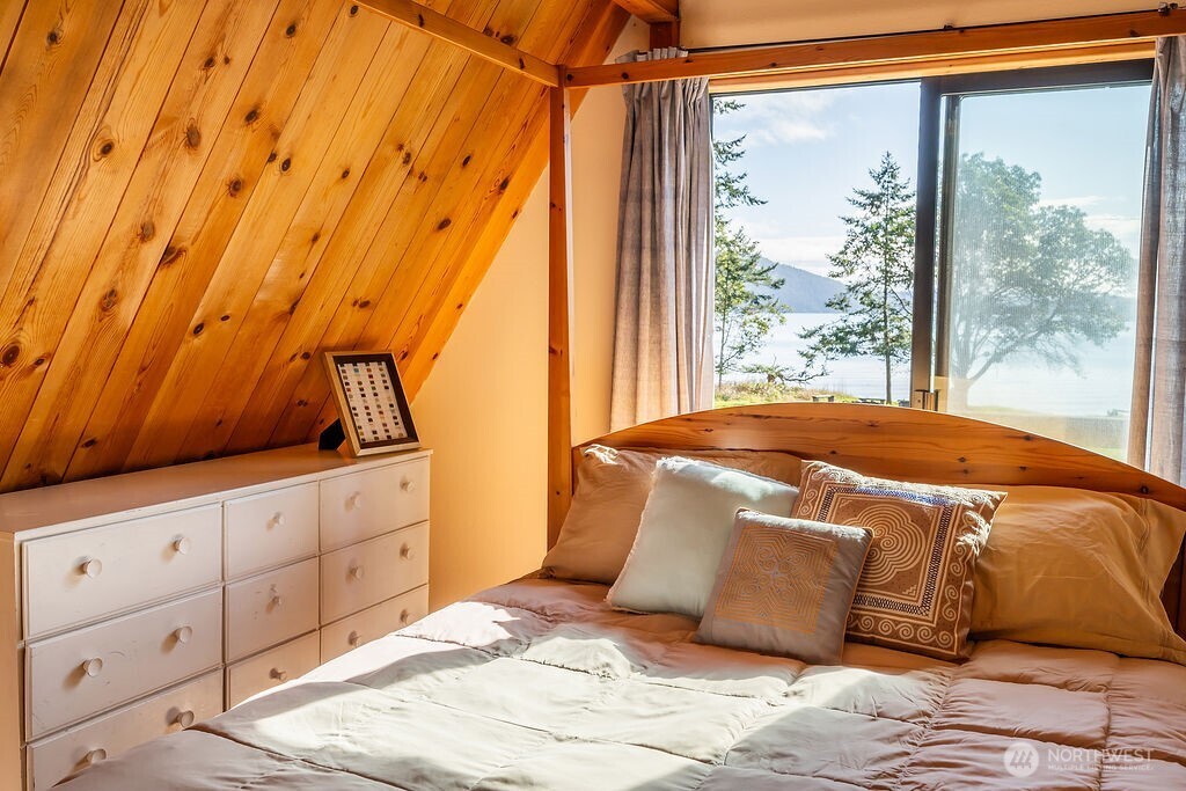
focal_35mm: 30
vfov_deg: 43.6
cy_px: 396
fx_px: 988
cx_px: 593
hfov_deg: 61.9
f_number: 8
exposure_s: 1/200
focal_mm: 30
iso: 100
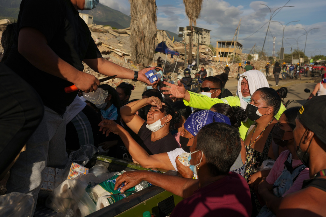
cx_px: 163
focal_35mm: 35
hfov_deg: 54.4
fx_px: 317
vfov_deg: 37.8
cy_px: 108
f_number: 5.6
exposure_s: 1/3200
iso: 250
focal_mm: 35
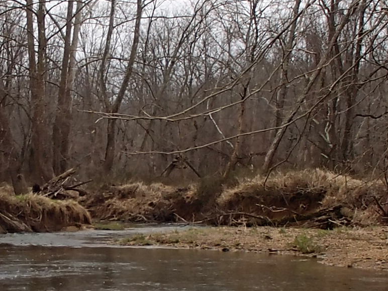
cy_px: 198
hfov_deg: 16.9
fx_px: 1300
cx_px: 88
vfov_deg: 12.7
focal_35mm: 116
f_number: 3.9
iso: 100
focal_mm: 5
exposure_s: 1/100
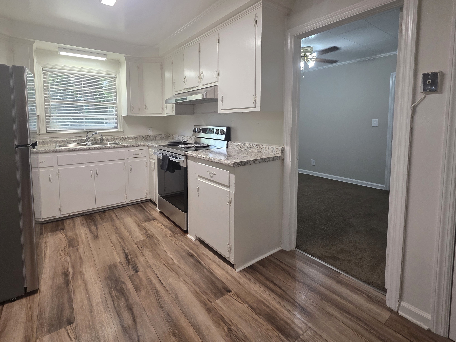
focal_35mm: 16
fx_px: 211
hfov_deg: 94.1
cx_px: 203
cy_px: 137
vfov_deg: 77.2
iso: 200
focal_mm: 2.2
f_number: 1.9
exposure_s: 1/120
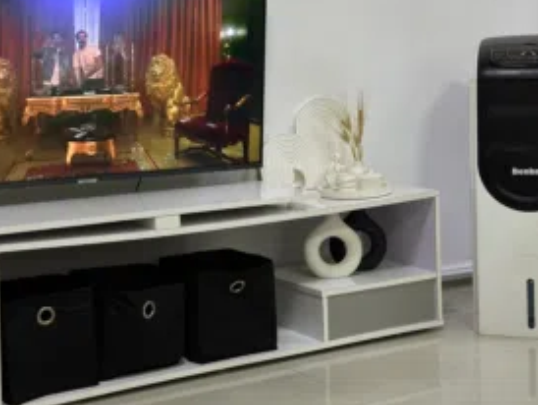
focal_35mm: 70
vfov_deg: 21.0
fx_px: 1089
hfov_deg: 27.8
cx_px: 257
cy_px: 142
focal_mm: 6.86
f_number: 1.78
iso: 100
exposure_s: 1/50
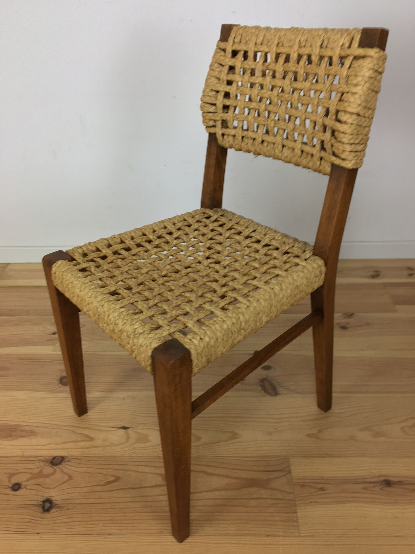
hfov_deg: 48.2
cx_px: 208
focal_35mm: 29
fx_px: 464
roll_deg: +1.6
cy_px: 277
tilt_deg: -32.9
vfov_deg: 61.7
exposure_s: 1/33
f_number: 2.2
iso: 32
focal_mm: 4.15
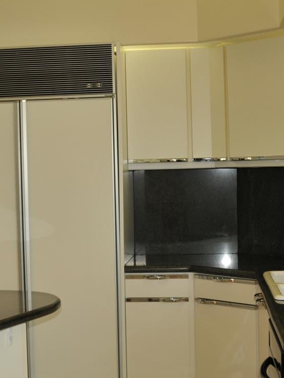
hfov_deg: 19.6
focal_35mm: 75
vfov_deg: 26.0
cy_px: 188
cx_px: 122
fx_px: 820
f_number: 2.8
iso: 250
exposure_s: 1/250
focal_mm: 24
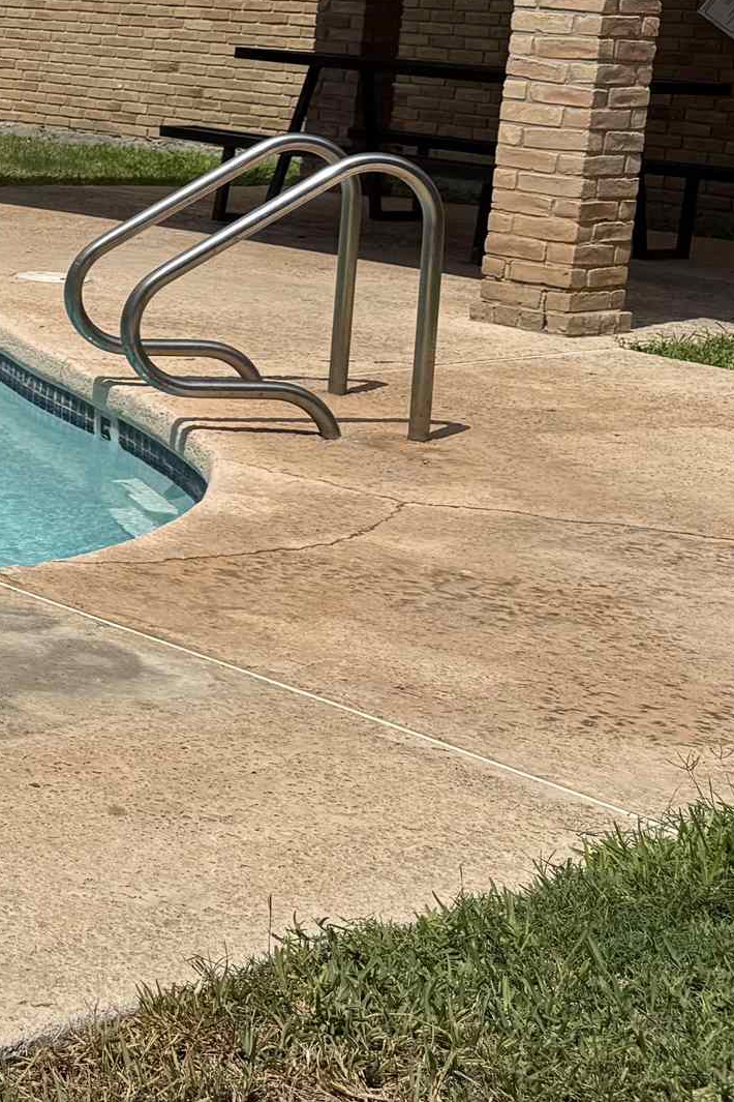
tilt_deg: -8.4
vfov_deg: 27.5
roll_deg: -2.3
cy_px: 218
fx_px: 2202
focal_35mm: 72
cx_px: -643
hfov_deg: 15.7
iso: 80
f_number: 1.78
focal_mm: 6.76
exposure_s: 1/7937
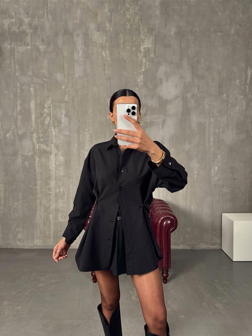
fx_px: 233
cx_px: 126
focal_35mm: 24
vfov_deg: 71.6
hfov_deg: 56.8
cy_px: 168
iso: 200
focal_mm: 6.76
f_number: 1.78
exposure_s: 1/83
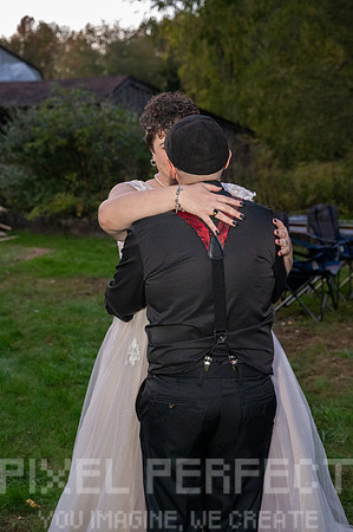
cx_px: 176
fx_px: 840
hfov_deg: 23.7
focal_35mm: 57
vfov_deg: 35.1
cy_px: 266
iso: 14400
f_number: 4
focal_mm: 57
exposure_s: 1/60
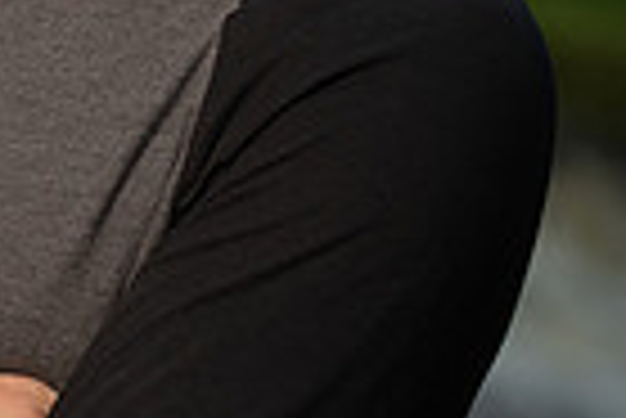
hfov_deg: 4.0
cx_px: -476
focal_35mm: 510
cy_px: -270
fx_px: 8877
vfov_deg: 2.7
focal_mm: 85
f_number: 2.8
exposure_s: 1/320
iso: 100
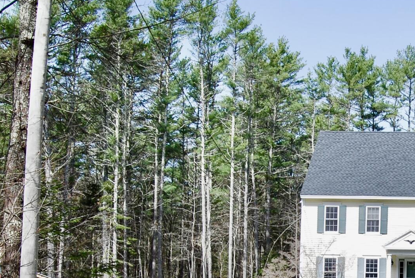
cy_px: 257
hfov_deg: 19.4
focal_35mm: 102
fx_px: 1177
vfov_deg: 13.3
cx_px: 409
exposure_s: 1/200
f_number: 10
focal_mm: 24
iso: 200
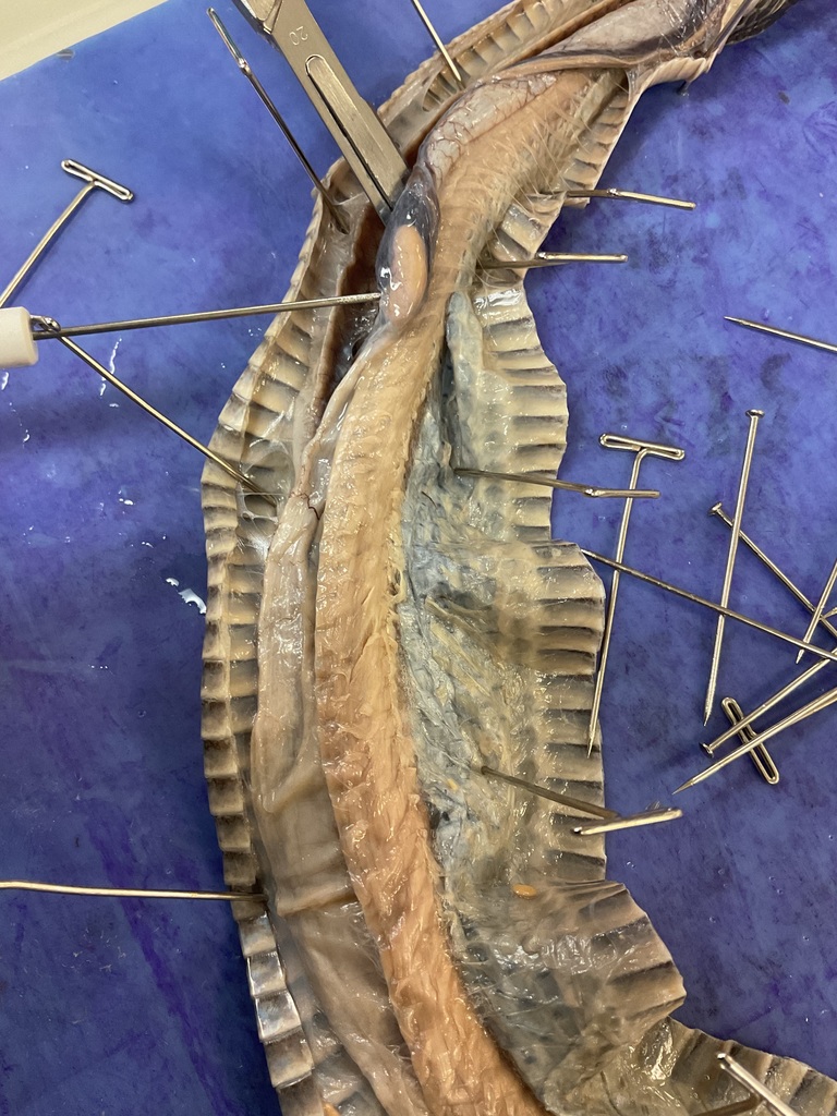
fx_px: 935
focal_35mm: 29
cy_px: 558
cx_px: 418
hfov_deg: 48.2
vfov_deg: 61.7
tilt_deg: -75.6
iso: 160
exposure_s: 1/60
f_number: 1.8
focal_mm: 3
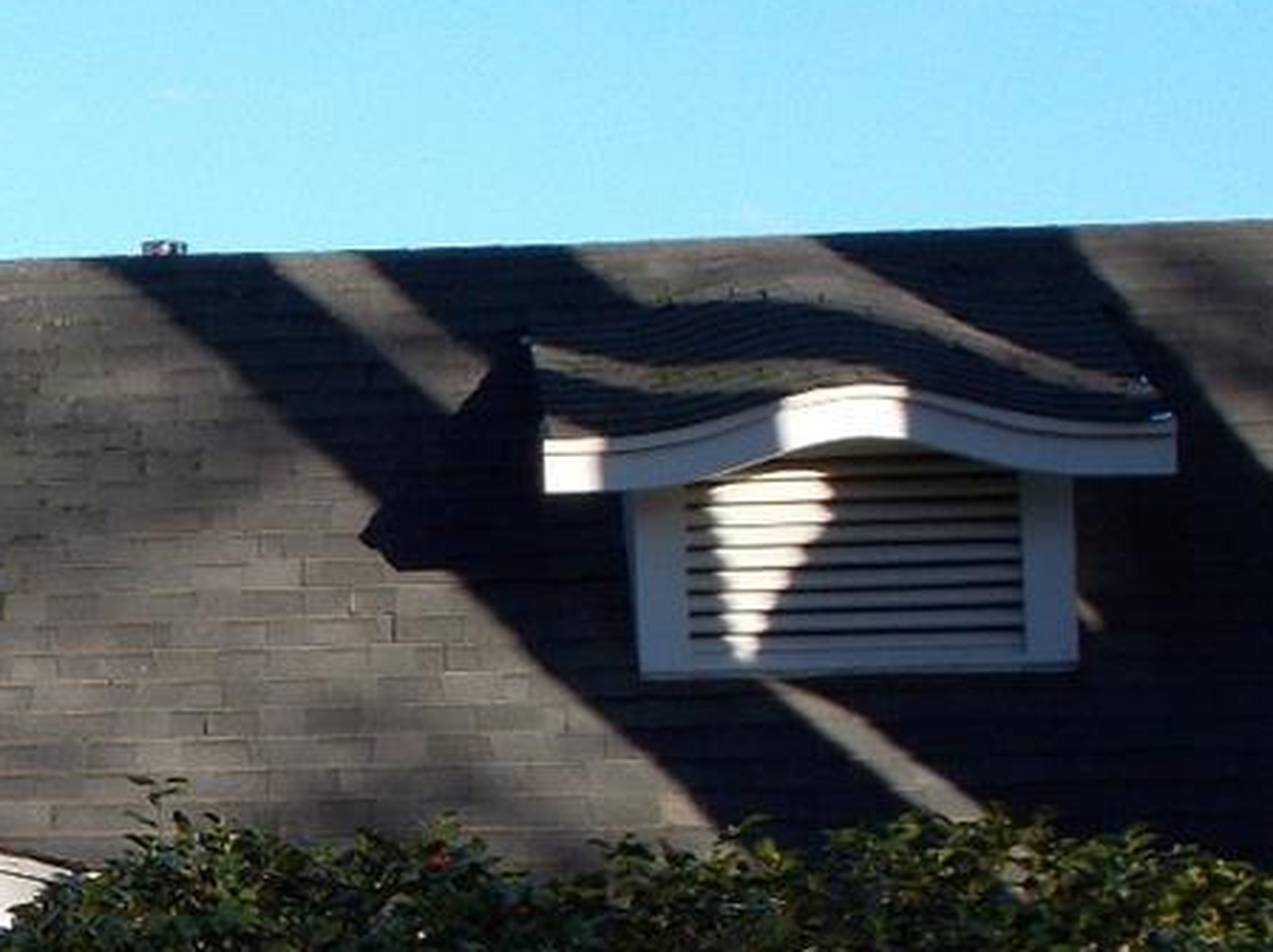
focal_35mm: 147
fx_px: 5402
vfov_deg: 10.0
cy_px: 830
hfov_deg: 13.1
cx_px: -218
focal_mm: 7.9
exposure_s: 1/250
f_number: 4.2
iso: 80
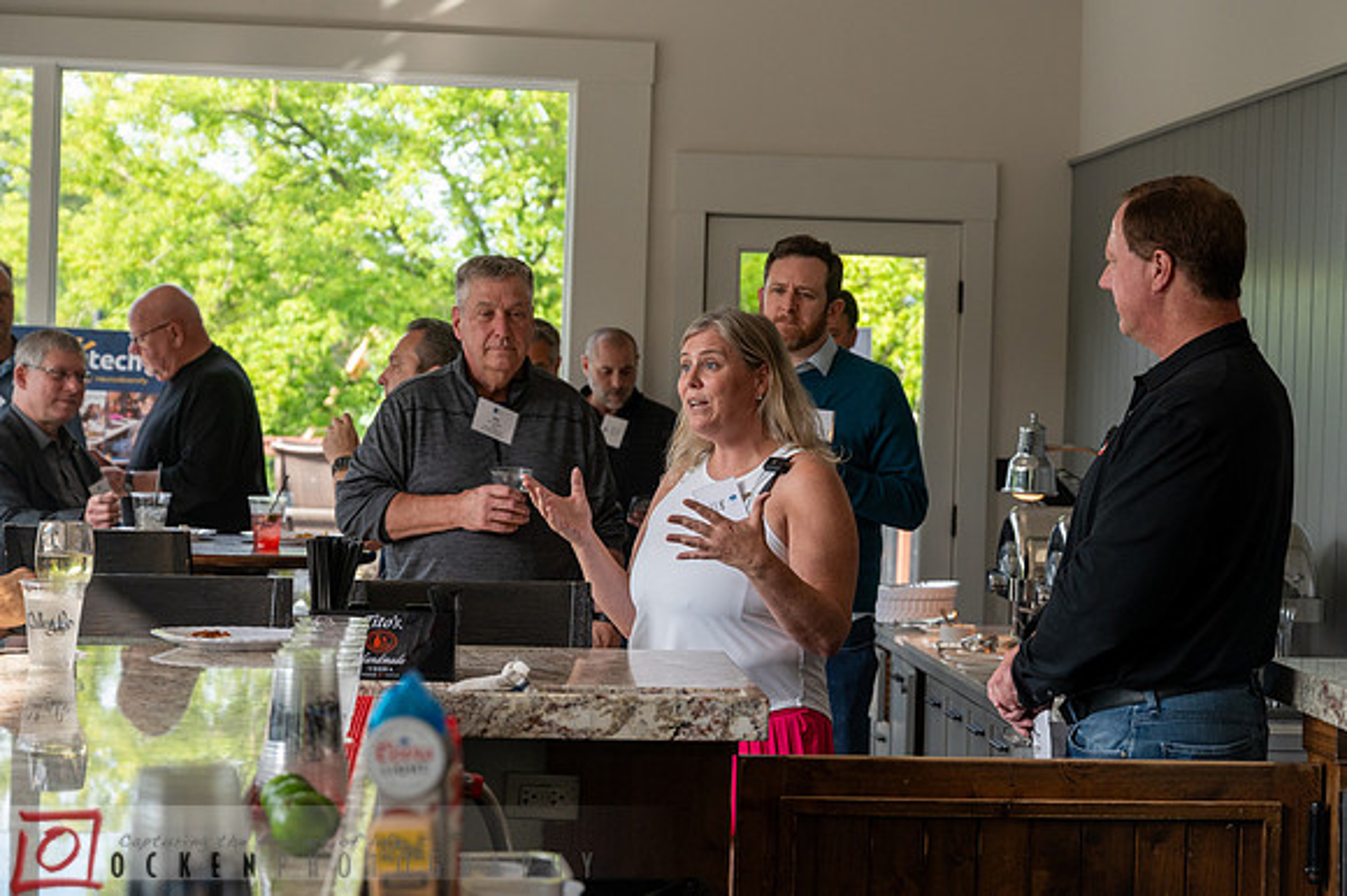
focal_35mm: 82
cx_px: 767
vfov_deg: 16.6
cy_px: 386
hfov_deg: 24.8
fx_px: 3064
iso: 1000
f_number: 5
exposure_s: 1/500
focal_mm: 70
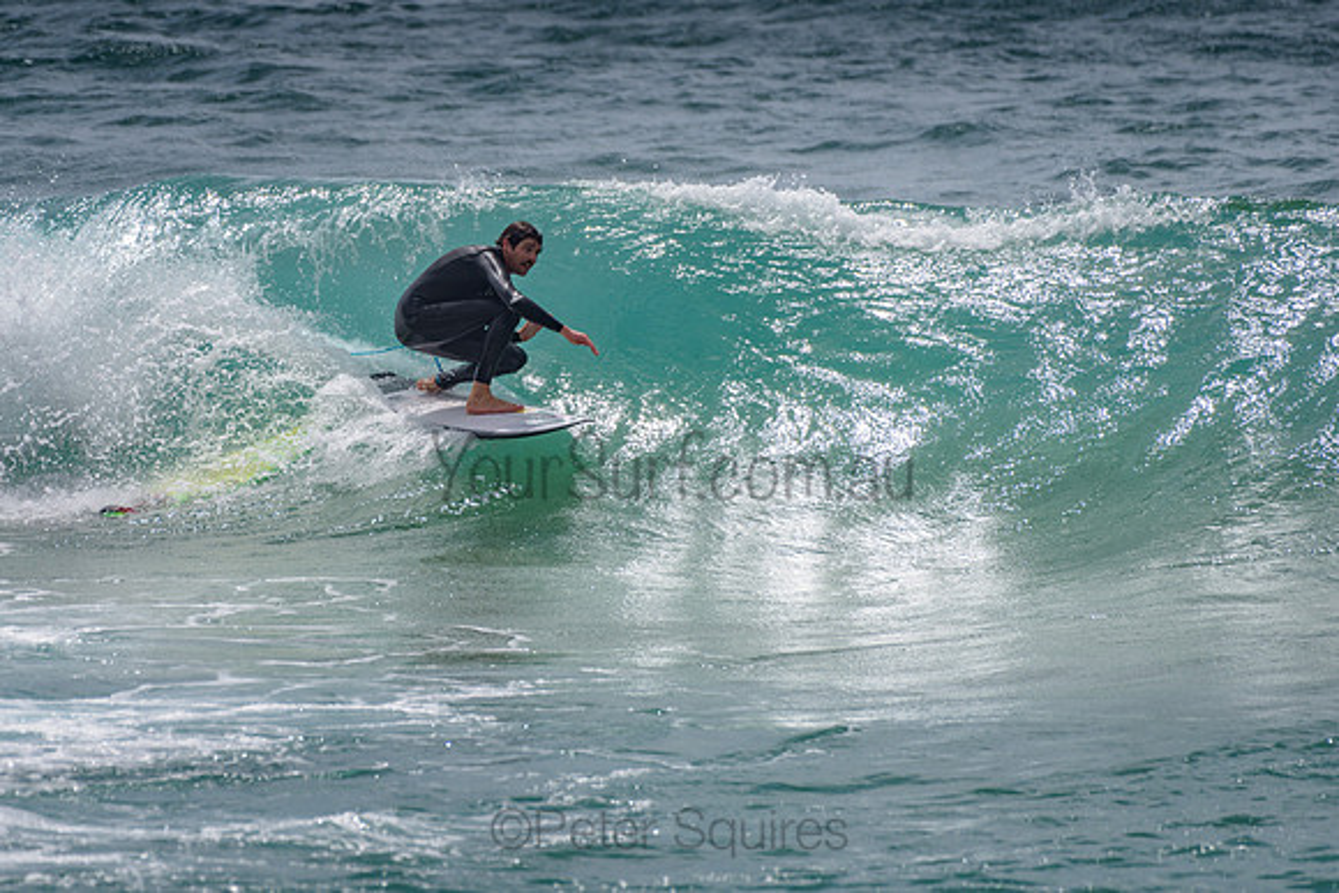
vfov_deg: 2.2
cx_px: 519
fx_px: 22802
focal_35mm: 613
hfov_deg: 3.4
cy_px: 347
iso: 64
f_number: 5.6
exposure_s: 1/1600
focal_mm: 500
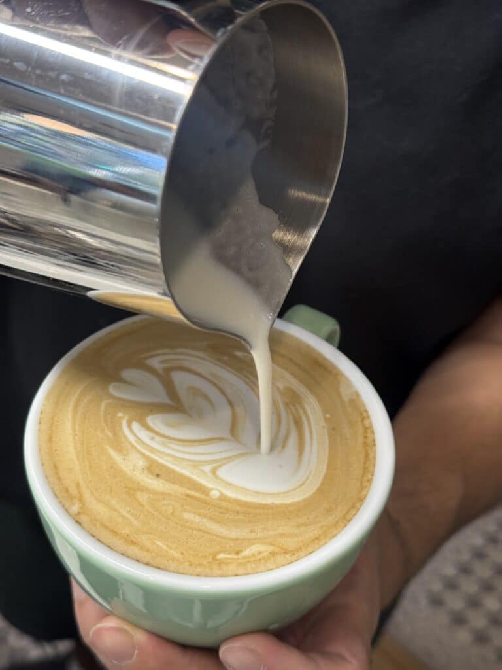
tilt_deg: -43.1
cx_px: 251
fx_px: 928
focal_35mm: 48
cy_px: 335
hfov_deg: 30.3
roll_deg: -8.6
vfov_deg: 39.7
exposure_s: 1/100
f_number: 1.78
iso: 100
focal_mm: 6.76
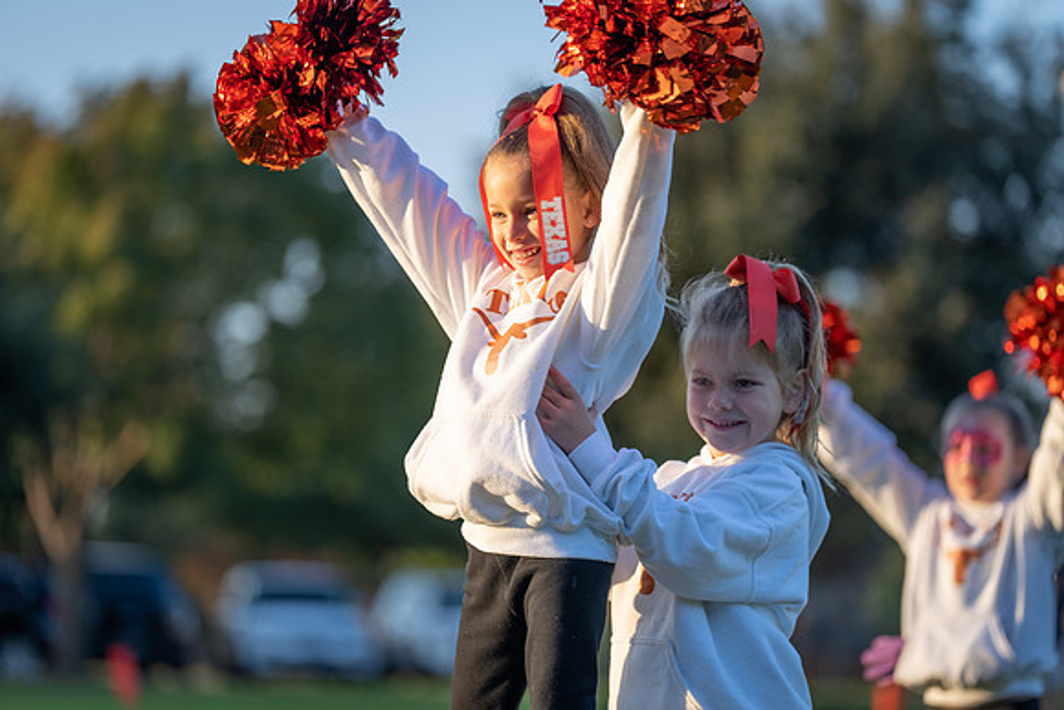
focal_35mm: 149
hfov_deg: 13.8
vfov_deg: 9.2
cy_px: 355
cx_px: 532
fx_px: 4405
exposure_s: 1/640
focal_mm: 149
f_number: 2.8
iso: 125
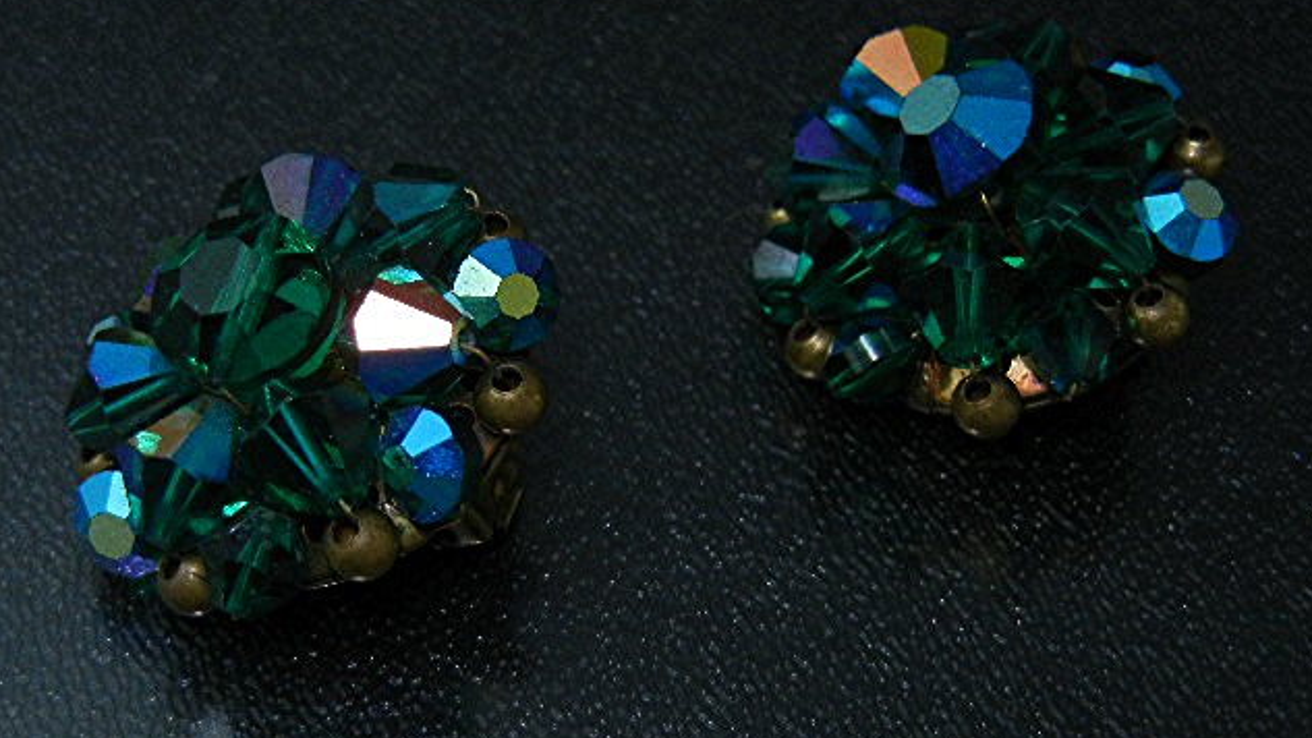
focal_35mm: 65
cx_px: 659
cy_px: 402
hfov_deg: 32.4
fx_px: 2261
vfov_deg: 18.5
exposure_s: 1/30
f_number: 8
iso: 555
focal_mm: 10.6
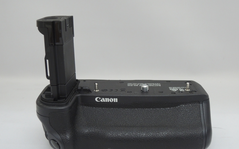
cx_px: 120
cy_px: 86
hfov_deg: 41.8
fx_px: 313
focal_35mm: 48
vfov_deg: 26.8
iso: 400
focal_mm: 8.1
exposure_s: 1/50
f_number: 3.5
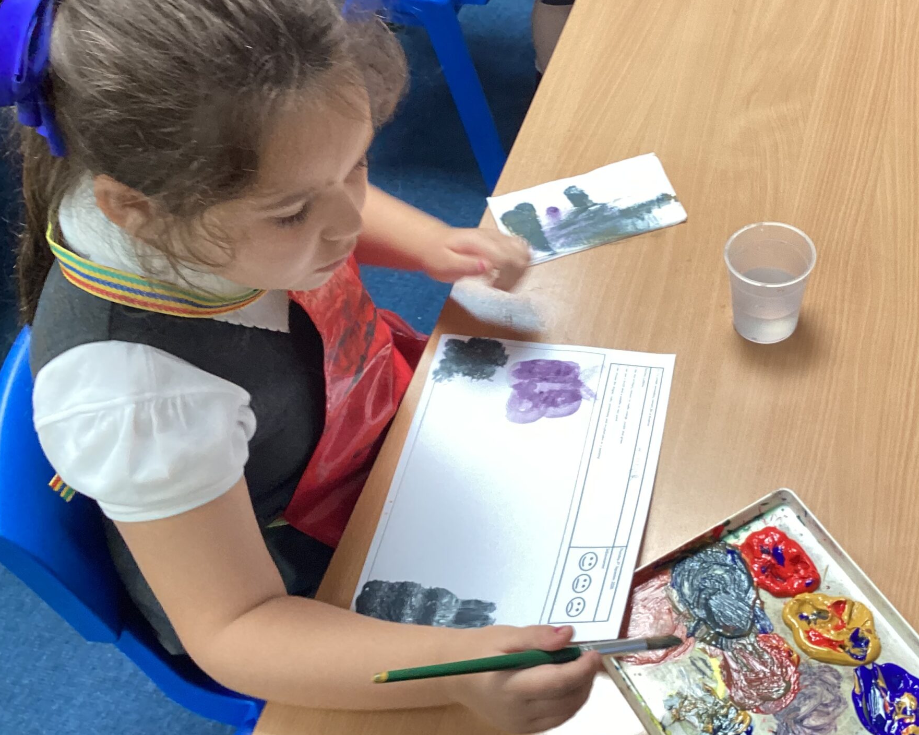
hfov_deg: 41.3
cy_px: 405
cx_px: 639
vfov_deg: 34.1
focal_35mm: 44
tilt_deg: -51.8
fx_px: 1196
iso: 80
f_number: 2.4
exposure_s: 1/50
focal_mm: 3.3
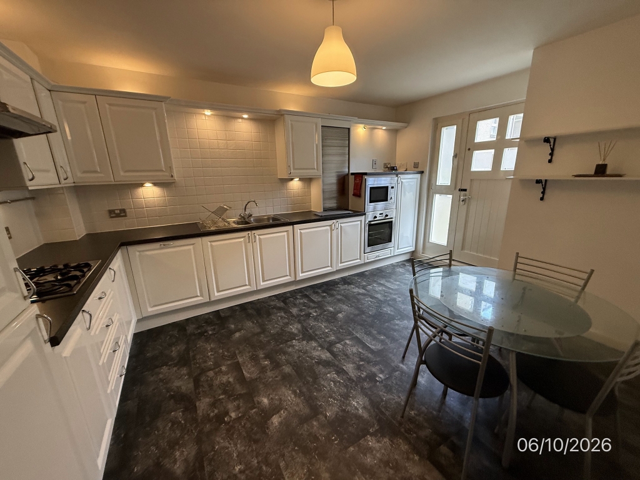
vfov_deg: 85.7
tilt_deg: -14.7
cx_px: 320
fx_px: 259
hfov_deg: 102.1
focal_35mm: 14
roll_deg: +1.9
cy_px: 240
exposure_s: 1/100
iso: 320
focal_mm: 2.22
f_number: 2.2
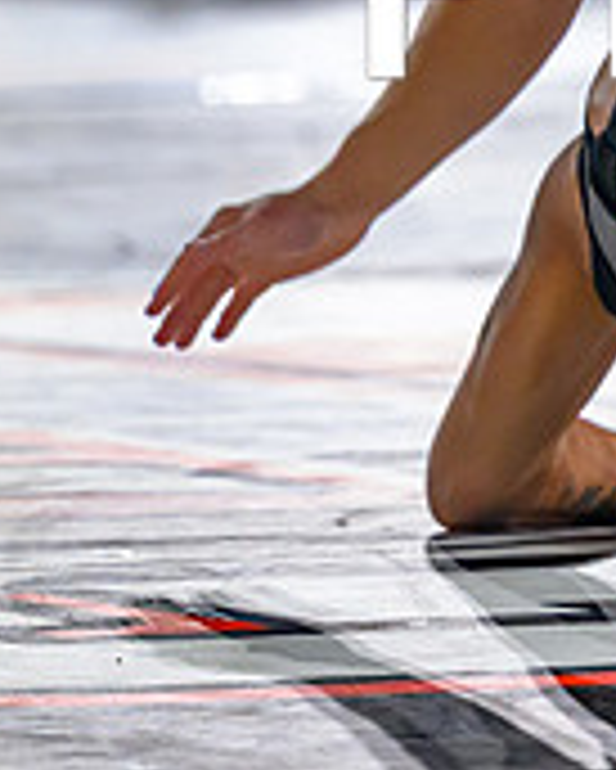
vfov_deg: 5.0
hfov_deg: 4.0
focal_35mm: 385
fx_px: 8766
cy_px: -132
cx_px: 720
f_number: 2.8
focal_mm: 101
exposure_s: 1/1000
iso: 3200
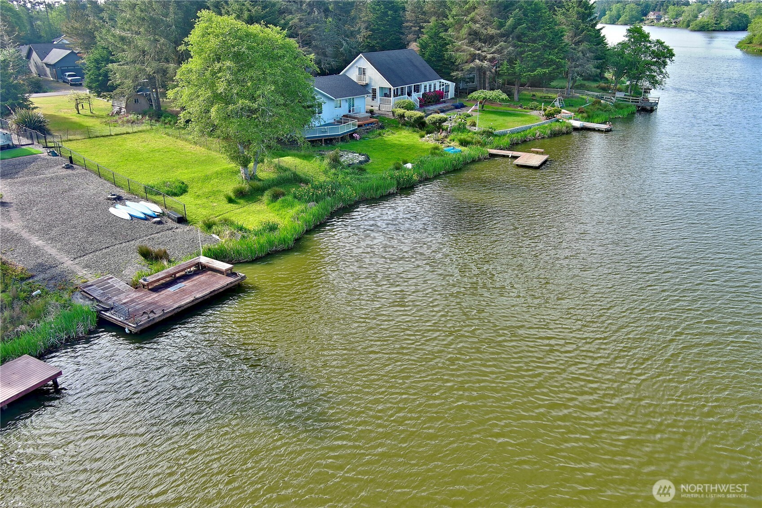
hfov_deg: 63.7
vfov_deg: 45.0
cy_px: 254
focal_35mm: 29
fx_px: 614
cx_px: 381
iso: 100
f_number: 2.8
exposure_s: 1/335
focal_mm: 10.57
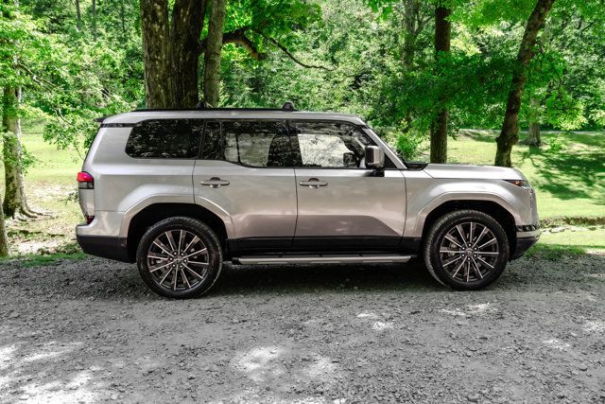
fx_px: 521
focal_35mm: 31
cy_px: 202
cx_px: 302
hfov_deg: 60.3
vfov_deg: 42.3
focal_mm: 31
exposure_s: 1/250
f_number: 7.1
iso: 800
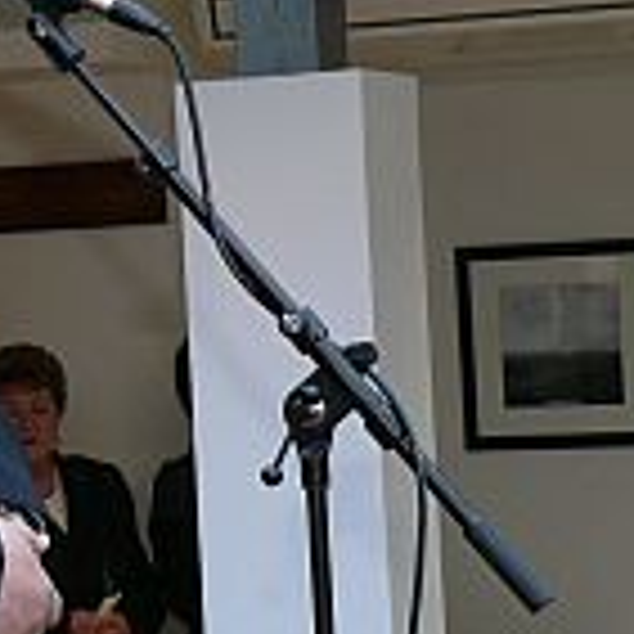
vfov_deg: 9.2
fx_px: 3916
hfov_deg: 9.1
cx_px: -252
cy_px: 63
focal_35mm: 189
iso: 100
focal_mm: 10.6
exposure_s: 1/30
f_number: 3.2
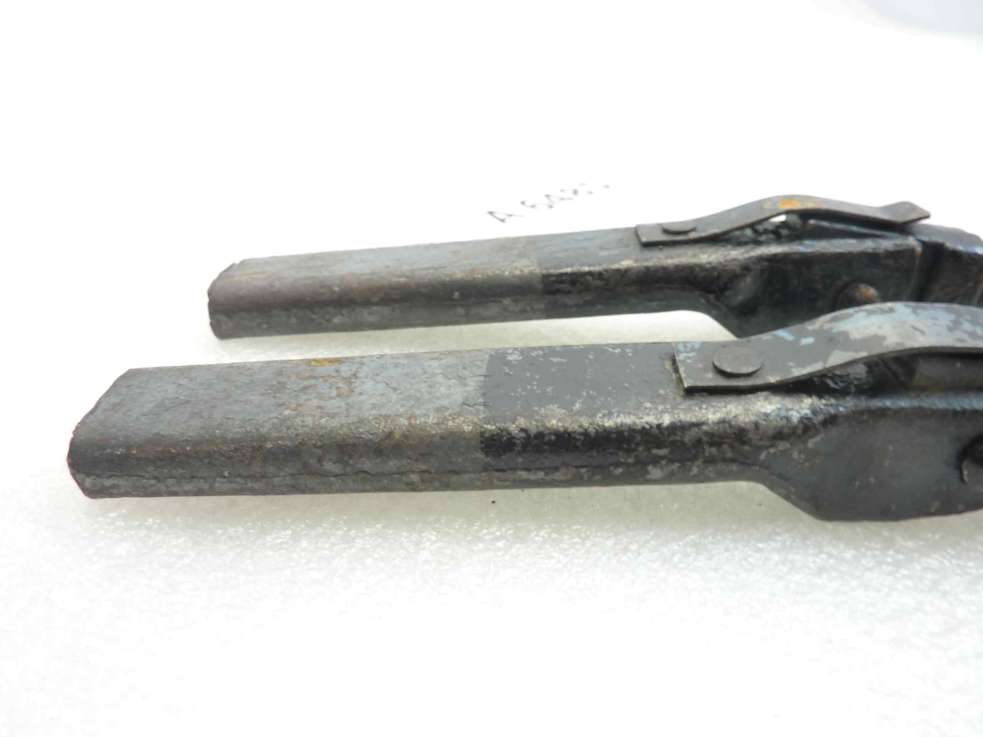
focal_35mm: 25
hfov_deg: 69.4
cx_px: 492
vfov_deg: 54.9
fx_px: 710
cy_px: 368
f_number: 3.3
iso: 125
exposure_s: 1/10
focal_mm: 4.1
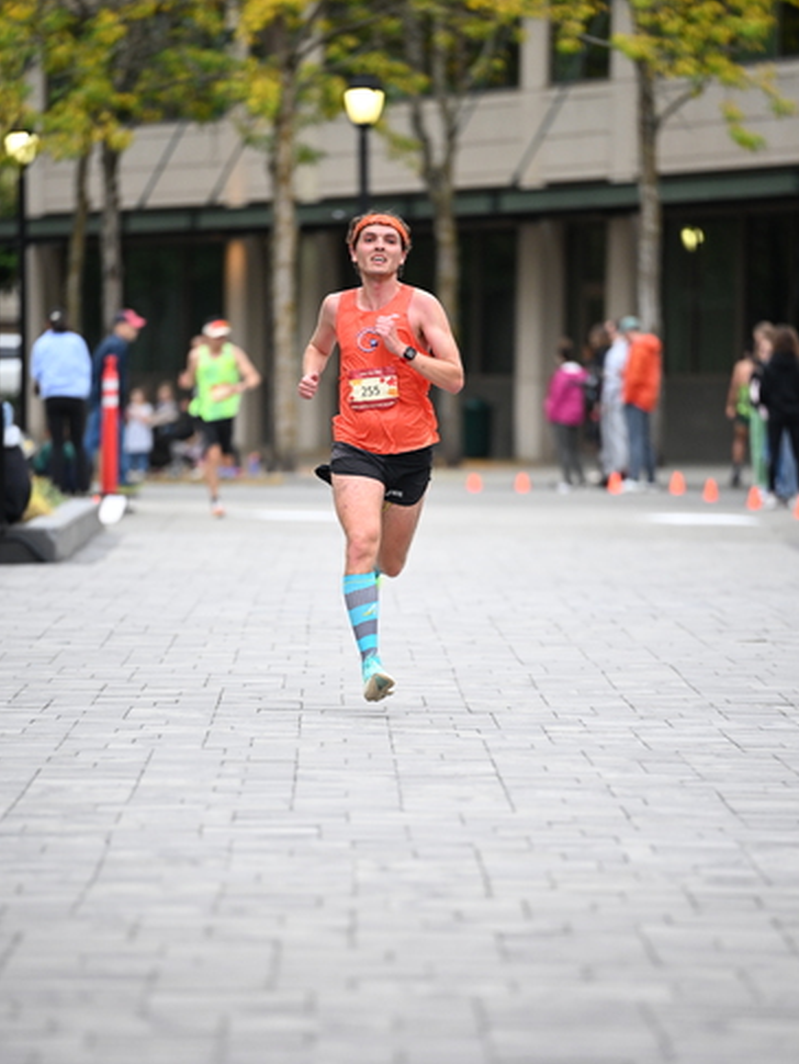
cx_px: 401
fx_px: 6706
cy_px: 581
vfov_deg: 9.1
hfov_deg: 6.8
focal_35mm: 218
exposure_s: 1/1250
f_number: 2.8
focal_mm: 200
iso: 1600
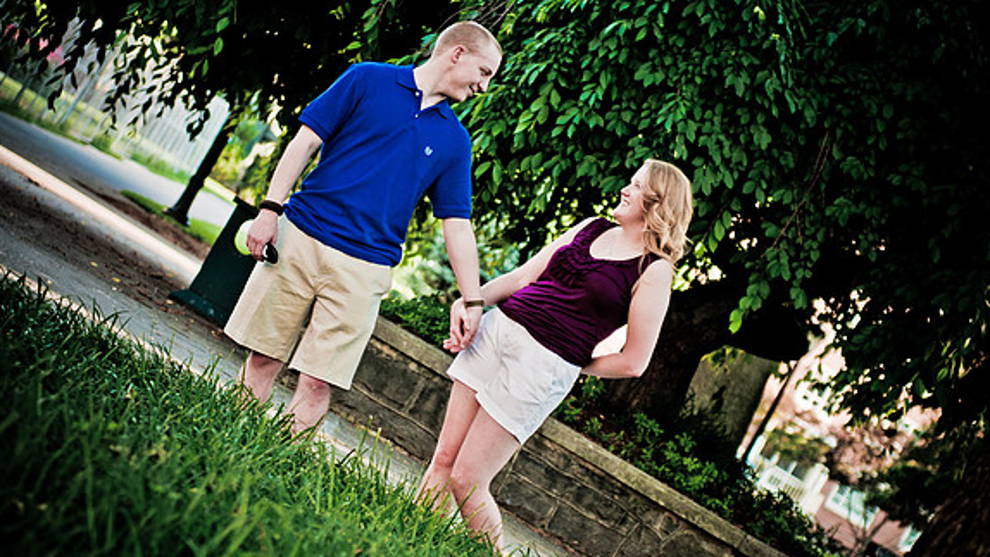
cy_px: 287
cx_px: 493
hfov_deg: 19.3
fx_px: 2914
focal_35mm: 111
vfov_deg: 10.9
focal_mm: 70
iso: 200
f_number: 2.8
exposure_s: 1/250
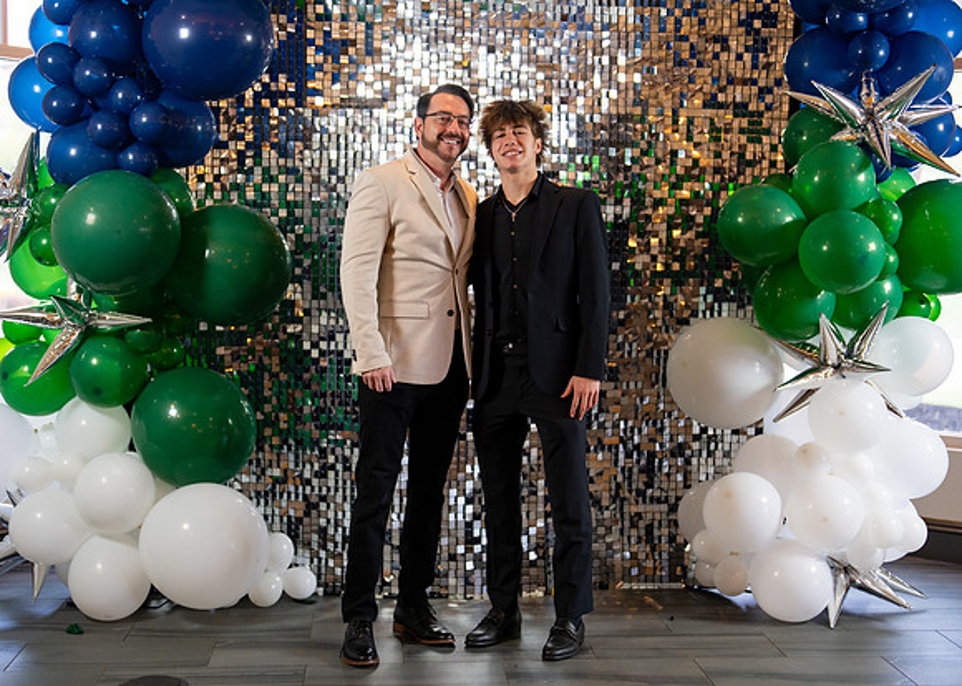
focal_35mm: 52
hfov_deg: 37.2
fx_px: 1431
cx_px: 481
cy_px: 343
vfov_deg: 27.0
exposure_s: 1/320
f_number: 1.2
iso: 800
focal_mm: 50
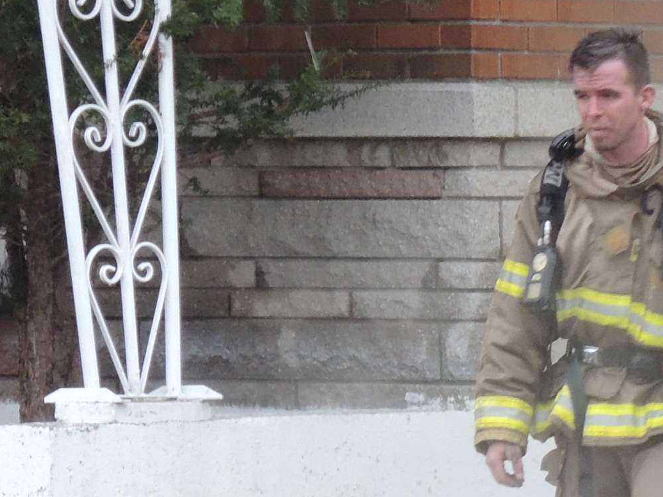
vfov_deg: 3.5
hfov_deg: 4.7
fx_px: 8082
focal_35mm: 422
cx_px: 1129
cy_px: 261
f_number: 3.5
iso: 400
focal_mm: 22.1
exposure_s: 1/60
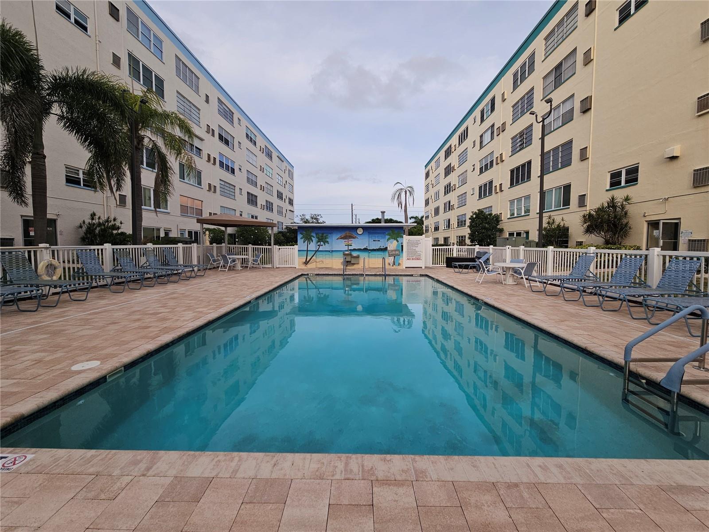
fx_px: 266
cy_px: 266
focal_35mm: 13
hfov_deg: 106.2
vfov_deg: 89.9
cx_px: 354
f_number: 2.2
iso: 50
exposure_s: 1/786
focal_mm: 2.2
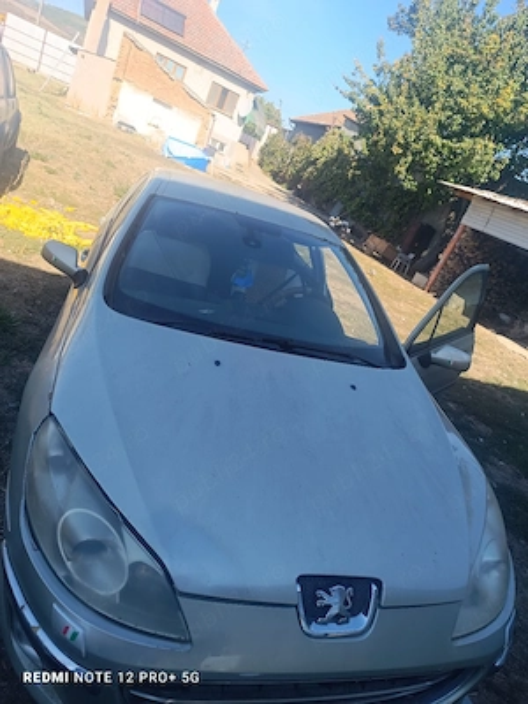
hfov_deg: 56.8
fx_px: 488
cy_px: 352
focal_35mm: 24
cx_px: 264
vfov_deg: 71.6
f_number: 1.65
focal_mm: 6.14
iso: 50
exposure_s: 1/244
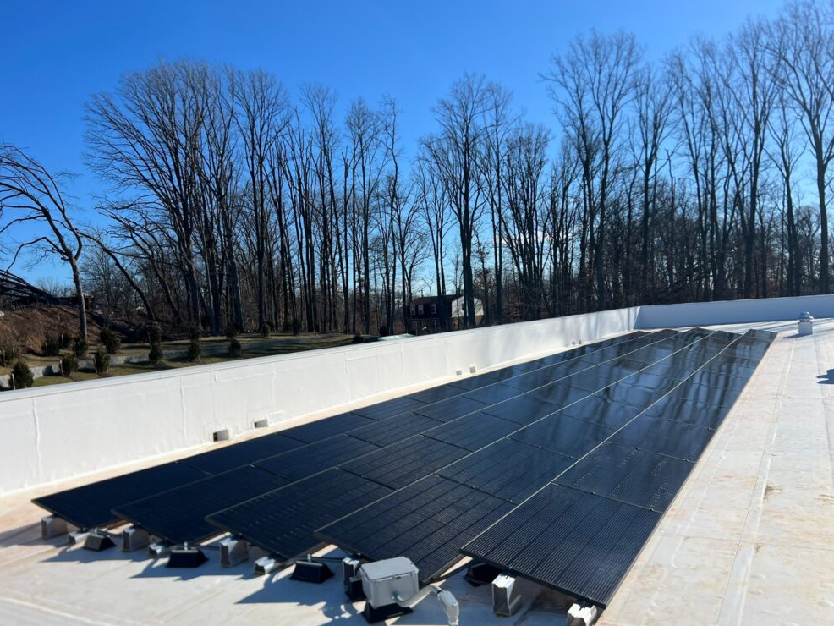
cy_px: 316
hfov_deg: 65.3
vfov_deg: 51.4
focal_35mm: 27
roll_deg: +3.9
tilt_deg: -0.1
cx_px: 417
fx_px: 651
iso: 50
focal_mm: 5.7
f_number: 1.5
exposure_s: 1/6579
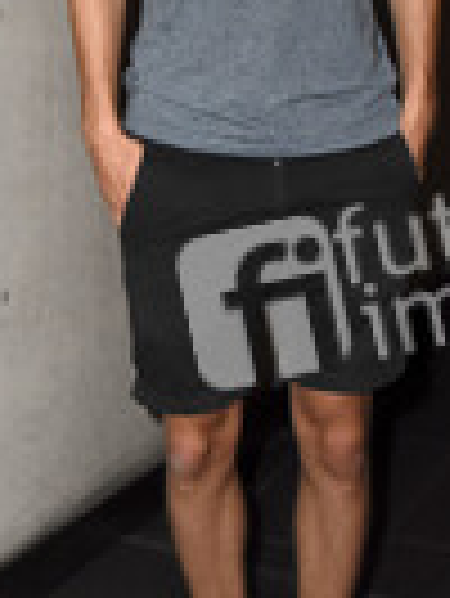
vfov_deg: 19.4
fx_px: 1721
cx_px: 0
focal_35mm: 99
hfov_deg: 14.7
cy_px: 58
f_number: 5.6
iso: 1600
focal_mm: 23
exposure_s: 1/125
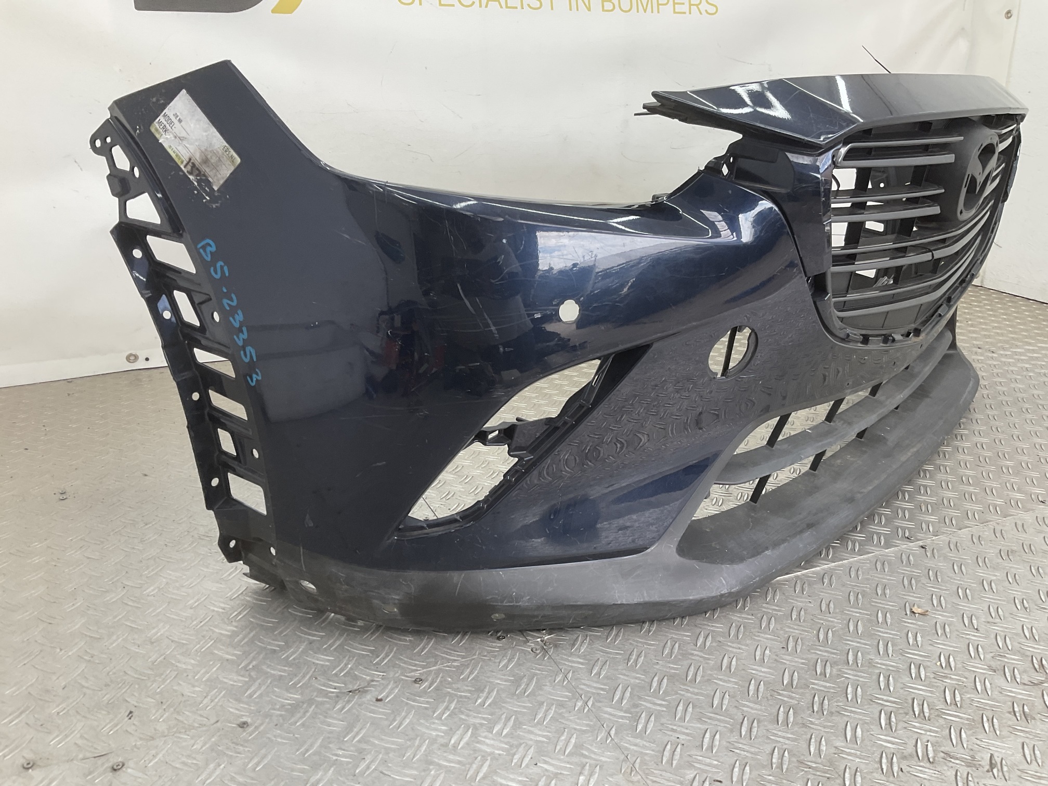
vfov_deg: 48.2
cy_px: 393
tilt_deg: -20.1
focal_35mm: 29
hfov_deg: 61.7
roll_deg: -4.2
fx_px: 878
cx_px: 524
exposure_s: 1/100
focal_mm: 3
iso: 25
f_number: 1.8
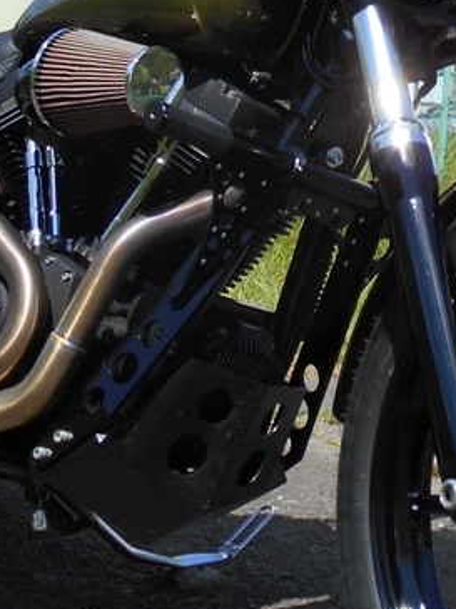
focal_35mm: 99
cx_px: 237
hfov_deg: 14.9
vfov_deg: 19.4
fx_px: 1739
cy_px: 32
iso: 80
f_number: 3.4
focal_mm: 5.1
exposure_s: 1/800
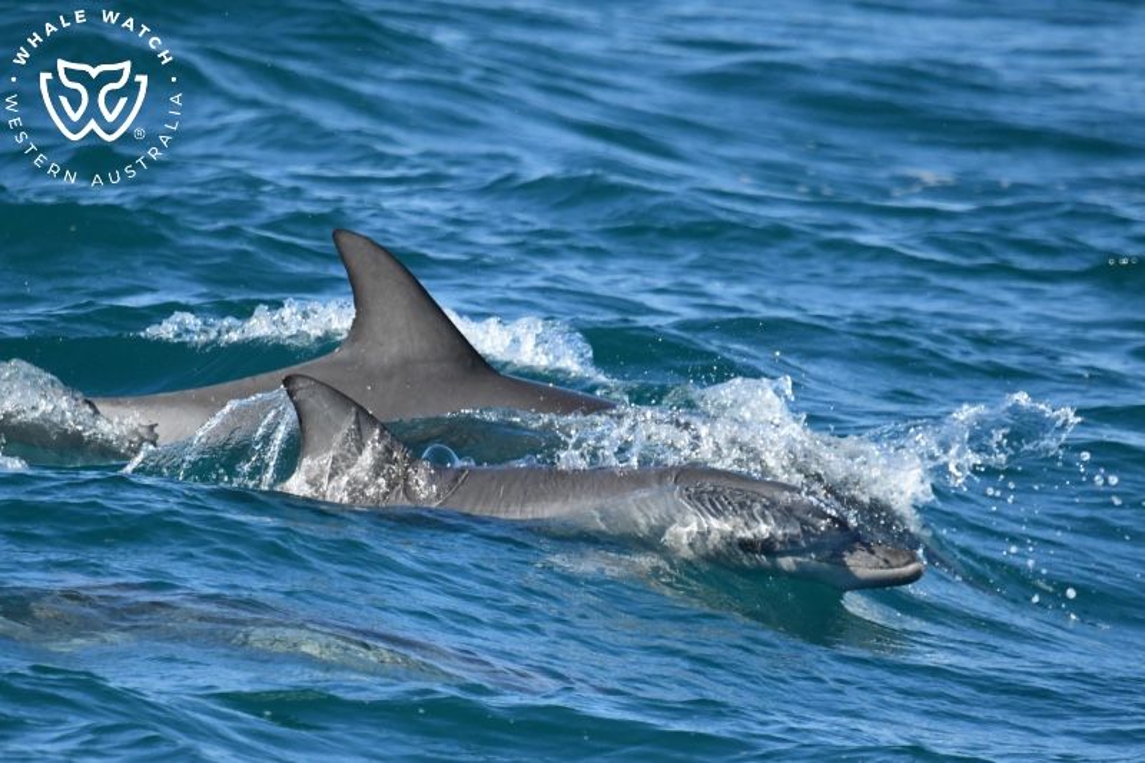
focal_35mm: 600
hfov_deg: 3.4
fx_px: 19078
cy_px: 382
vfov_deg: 2.3
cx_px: 572
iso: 2000
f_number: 6.3
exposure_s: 1/8000
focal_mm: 600
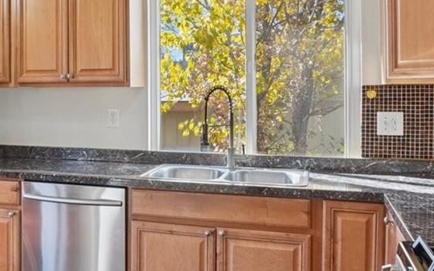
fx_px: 520
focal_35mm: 44
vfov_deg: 29.0
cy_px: 94
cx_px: 84
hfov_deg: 43.1
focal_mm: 10
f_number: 8
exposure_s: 1/30
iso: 320
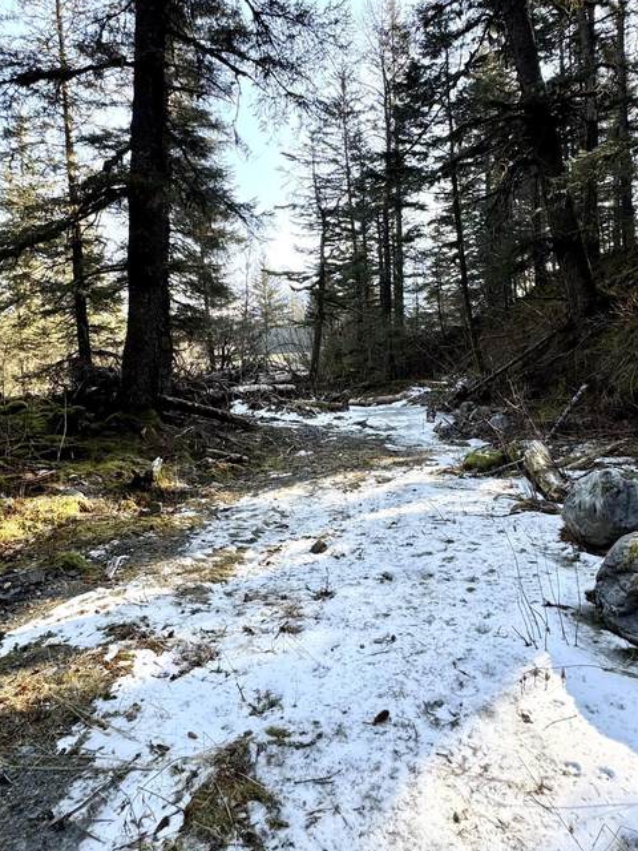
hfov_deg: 63.4
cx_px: 322
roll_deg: +3.8
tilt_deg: -2.5
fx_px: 516
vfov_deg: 78.3
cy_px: 350
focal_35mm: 21
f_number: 2.2
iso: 40
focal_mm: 2.22
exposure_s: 1/223
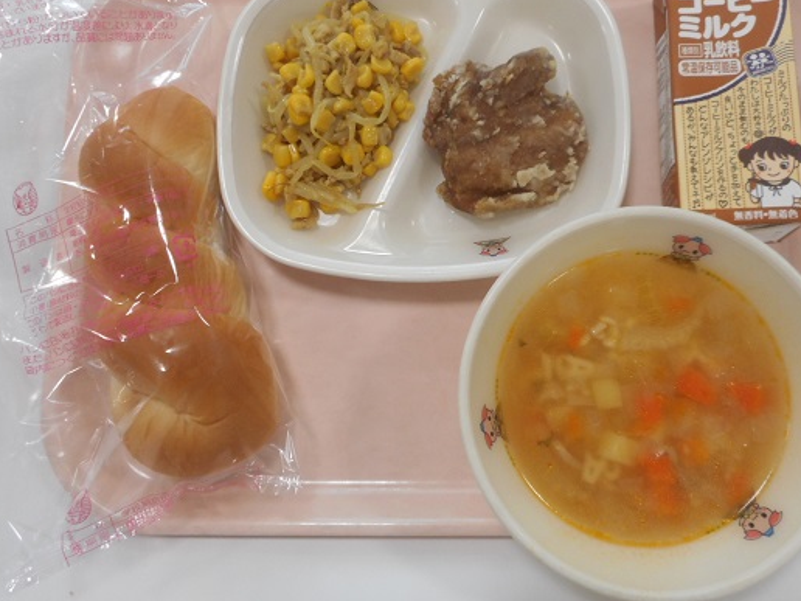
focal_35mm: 30
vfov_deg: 46.6
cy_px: 255
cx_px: 445
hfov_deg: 59.8
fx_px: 694
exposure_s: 1/30
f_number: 3.7
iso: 160
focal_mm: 4.5
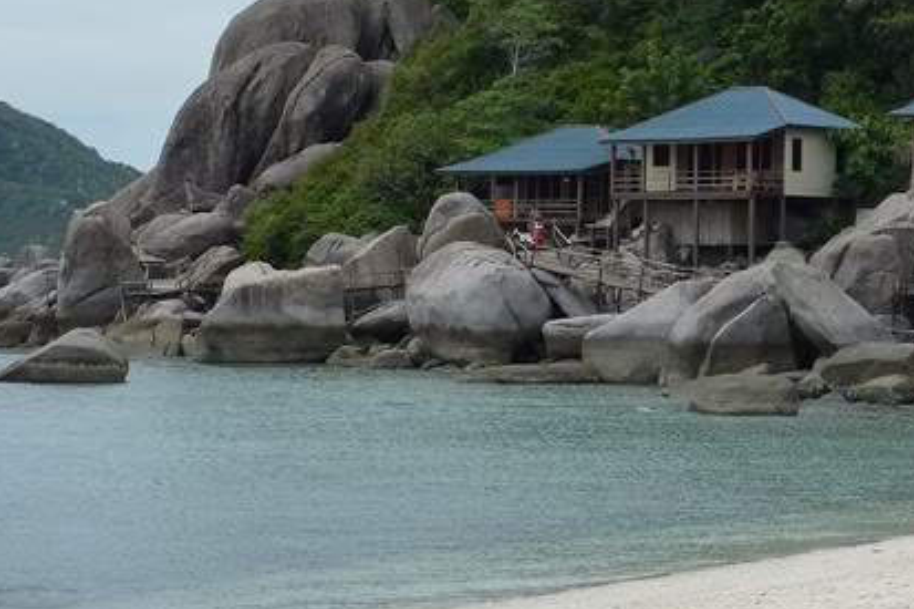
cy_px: -22
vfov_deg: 11.4
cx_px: 768
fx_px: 3020
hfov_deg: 17.0
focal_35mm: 119
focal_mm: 9.7
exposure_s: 1/640
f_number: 5.6
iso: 125
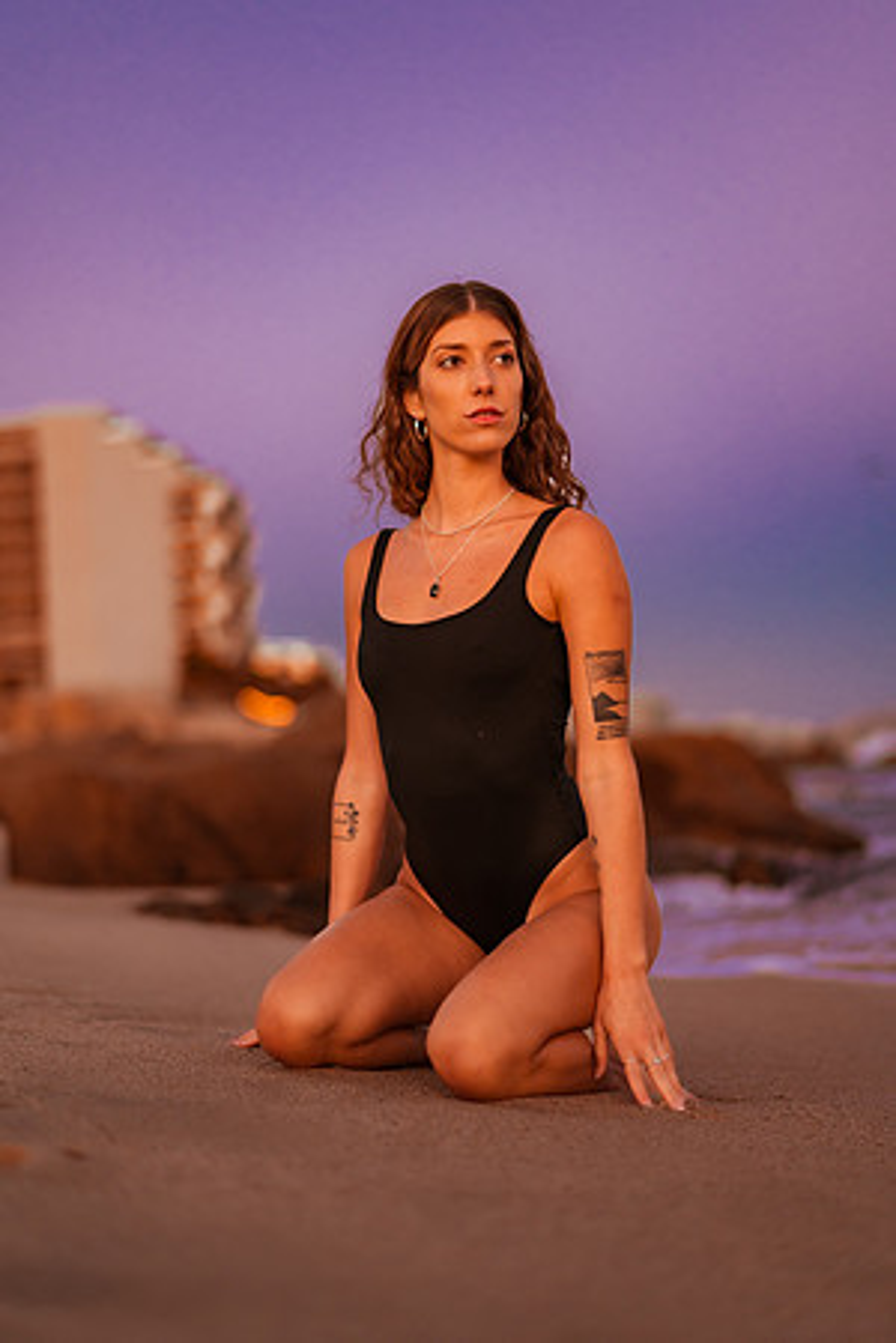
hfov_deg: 23.4
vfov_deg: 34.5
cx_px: 448
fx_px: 2165
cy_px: 672
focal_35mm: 58
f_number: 1.4
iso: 400
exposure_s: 1/400
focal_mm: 58
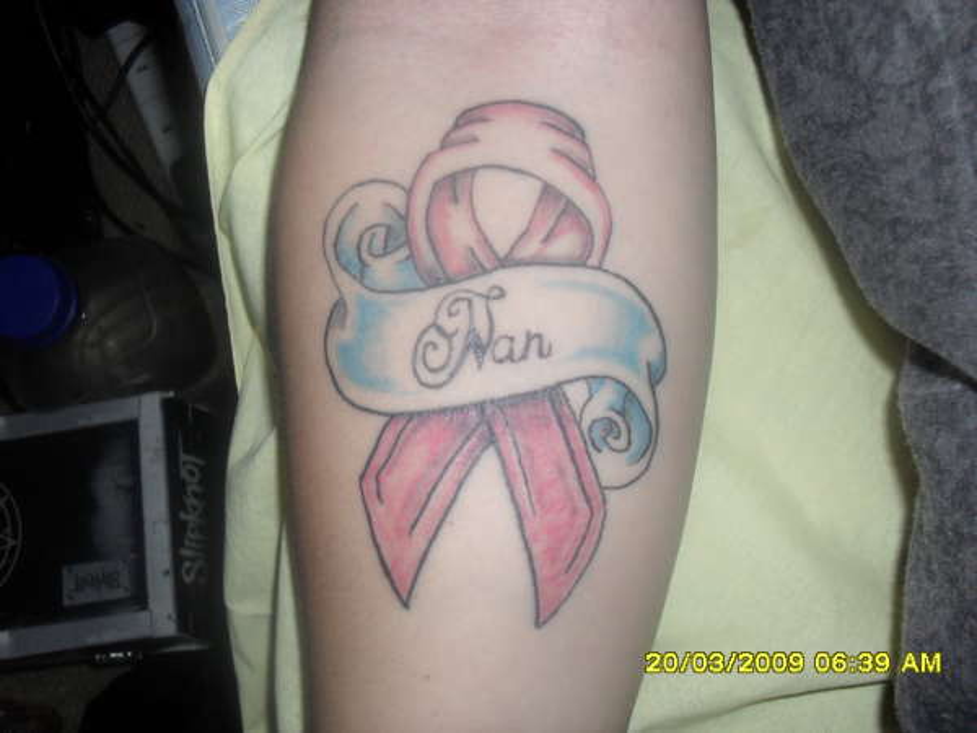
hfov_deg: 52.6
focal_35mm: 35
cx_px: 488
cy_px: 366
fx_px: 988
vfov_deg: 40.7
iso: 200
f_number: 3.2
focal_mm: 6.3
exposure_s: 1/45
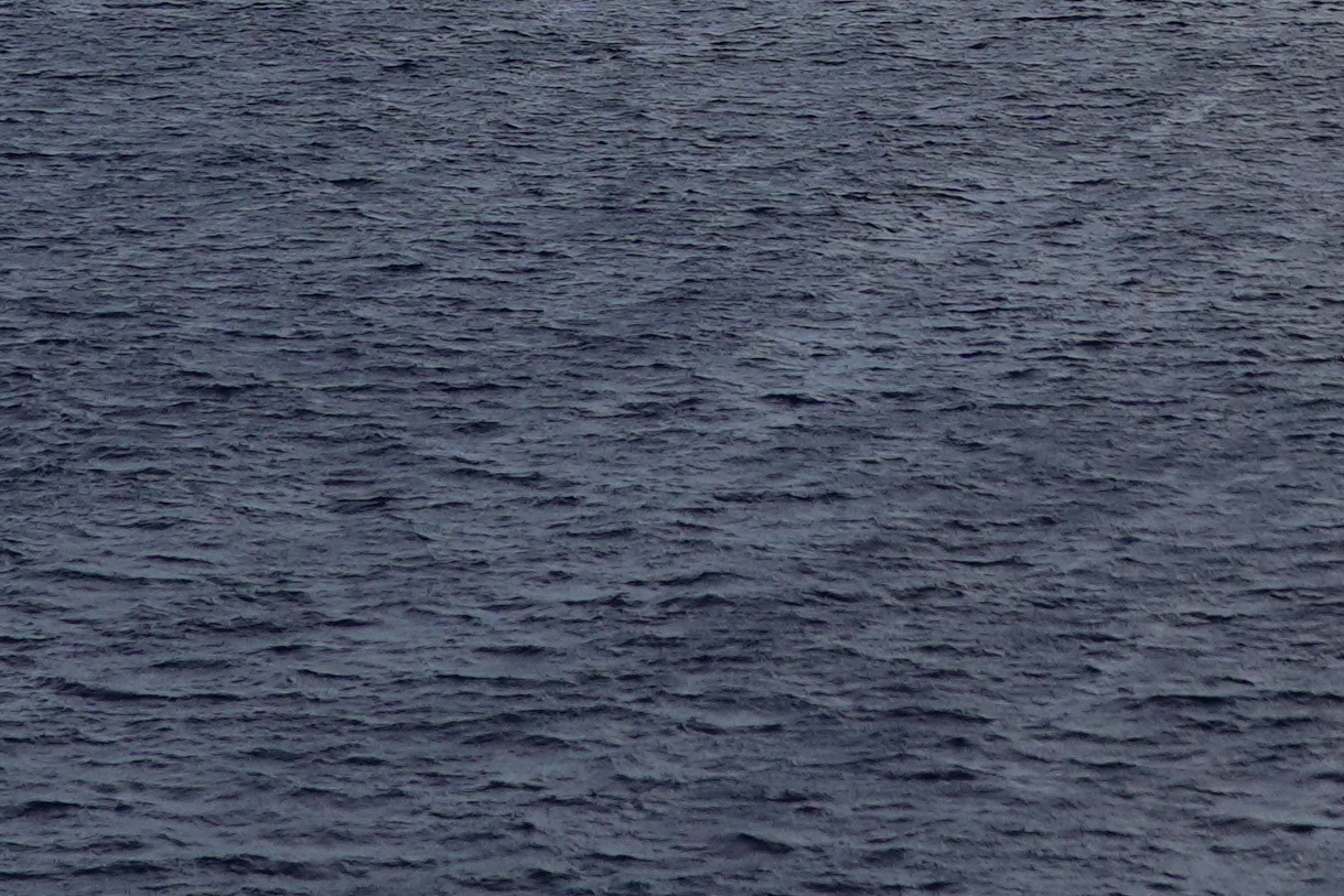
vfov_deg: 6.6
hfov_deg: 10.2
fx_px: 7542
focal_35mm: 202
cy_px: -819
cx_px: 955
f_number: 5.6
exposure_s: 1/320
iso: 100
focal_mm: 16.54
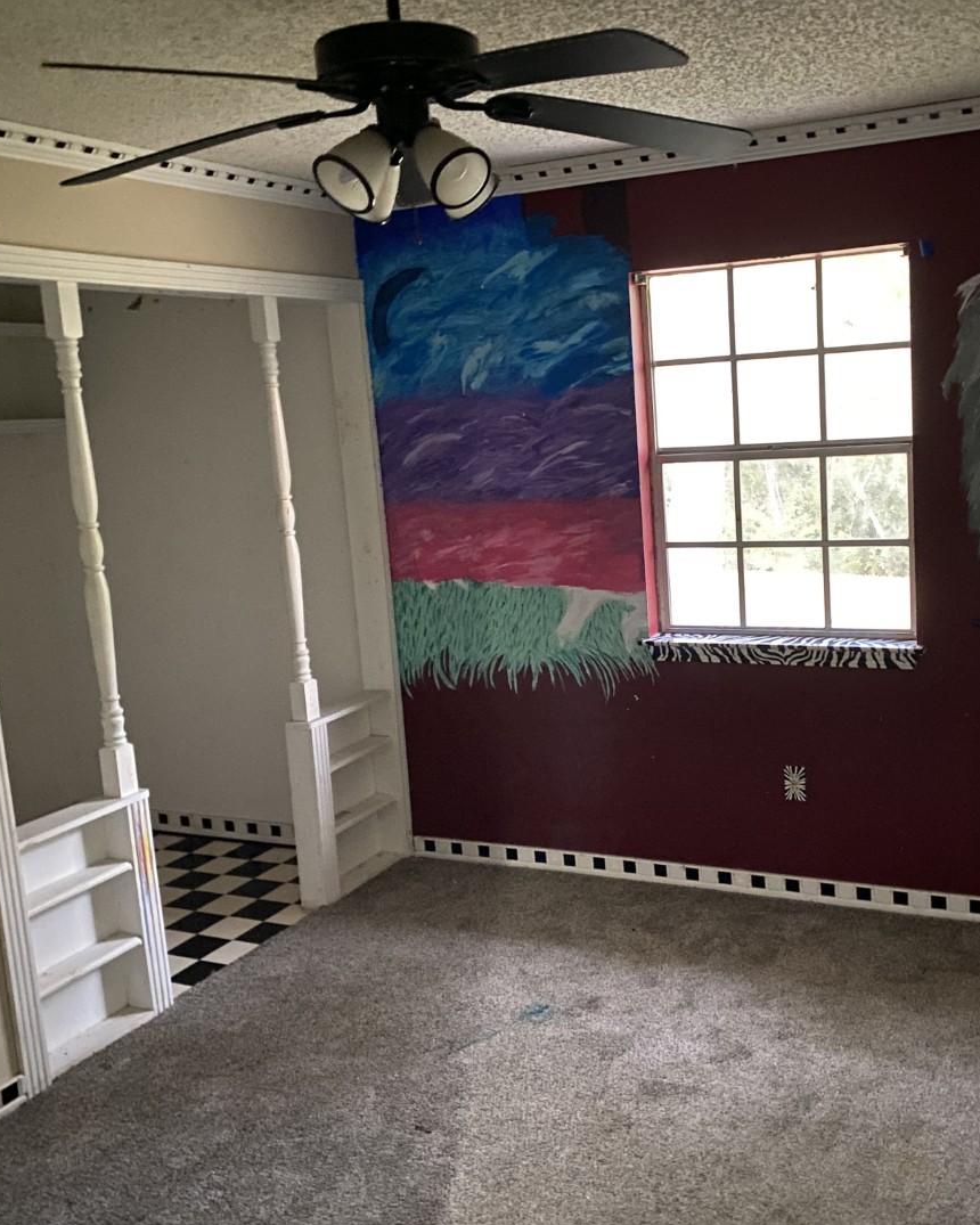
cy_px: 614
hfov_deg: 42.8
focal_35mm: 34
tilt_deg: -12.0
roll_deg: +3.7
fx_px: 1233
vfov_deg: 52.8
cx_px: 642
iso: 500
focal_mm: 4.25
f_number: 1.8
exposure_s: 1/4
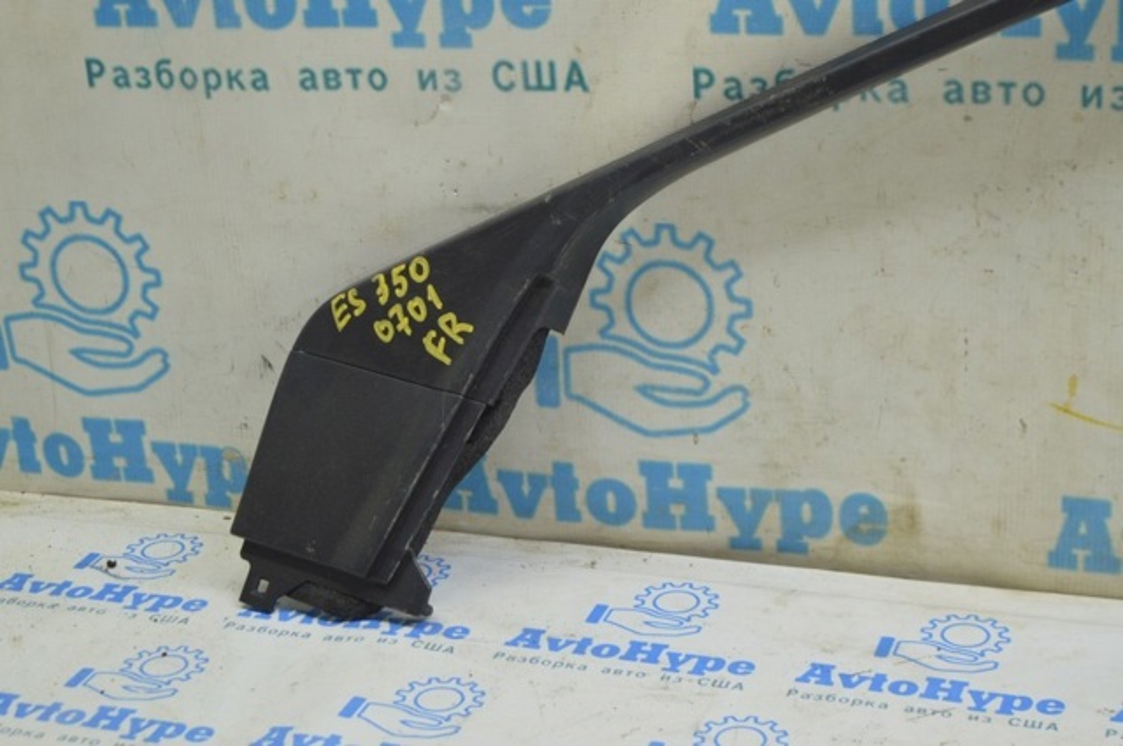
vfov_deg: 18.9
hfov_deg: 28.1
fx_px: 2243
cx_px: 562
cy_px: 373
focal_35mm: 72
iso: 400
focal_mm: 48
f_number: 5.6
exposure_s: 1/20
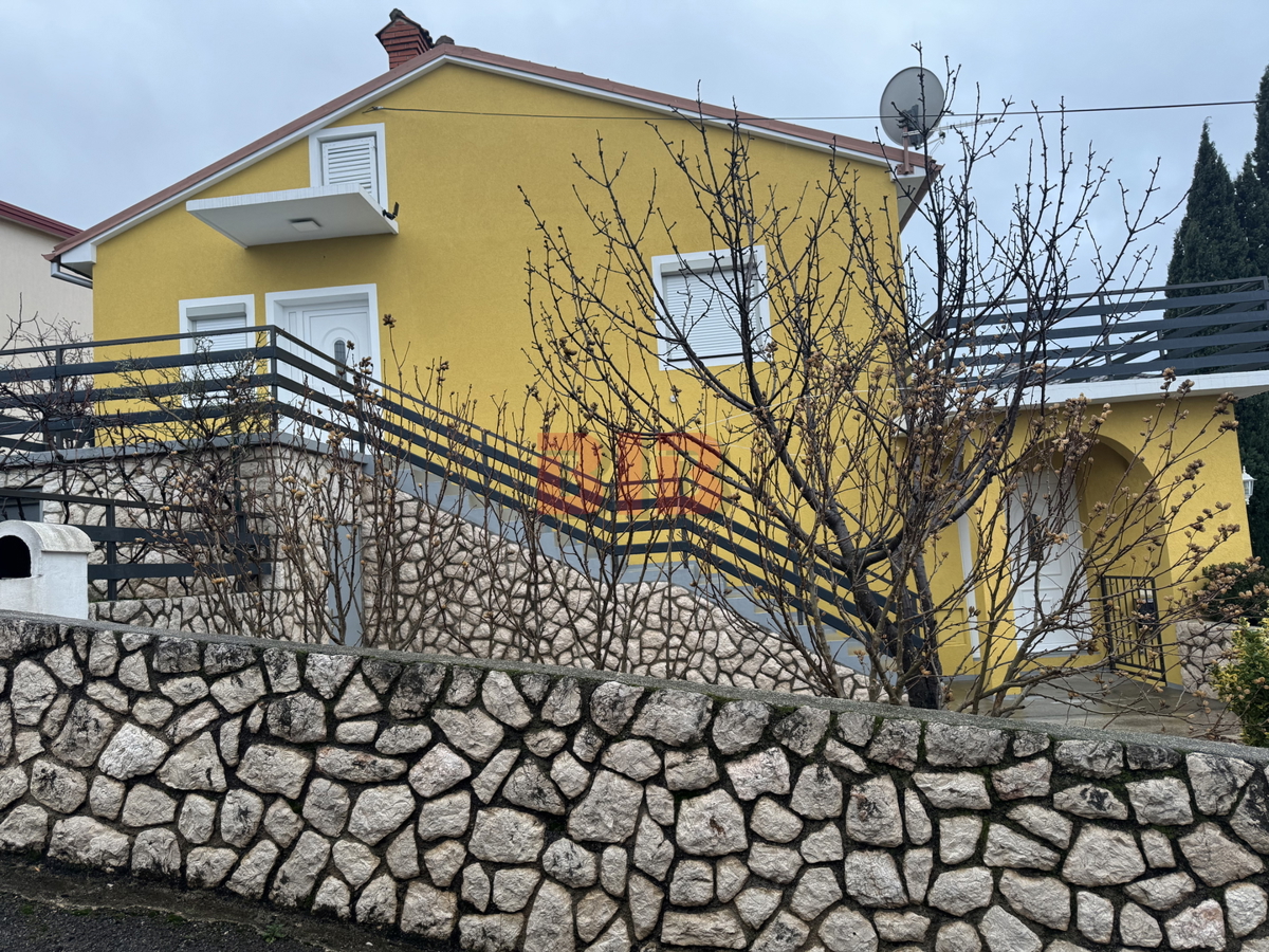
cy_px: 476
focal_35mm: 24
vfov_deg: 56.8
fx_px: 880
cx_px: 634
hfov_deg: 71.6
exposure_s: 1/121
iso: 100
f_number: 1.78
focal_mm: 6.76
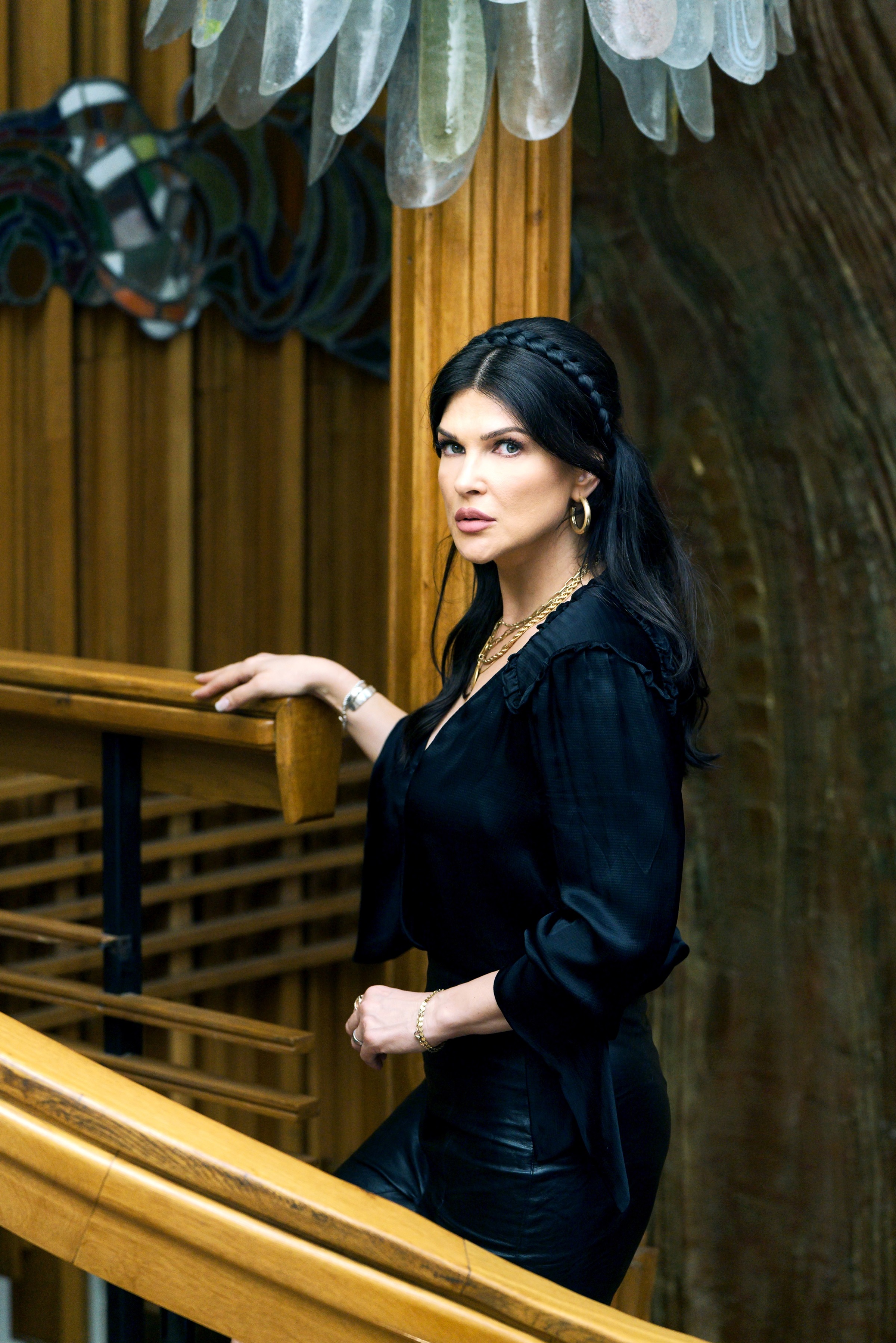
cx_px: 448
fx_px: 3544
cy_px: 672
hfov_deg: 14.4
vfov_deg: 21.5
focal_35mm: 95
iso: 2000
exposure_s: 1/250
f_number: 3.5
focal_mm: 95
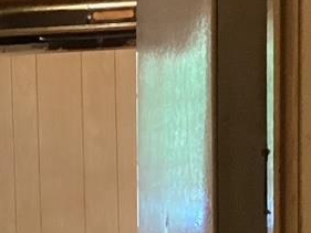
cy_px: 319
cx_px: -107
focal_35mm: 180
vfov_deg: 8.1
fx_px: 1618
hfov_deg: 10.7
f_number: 2.4
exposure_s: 1/30
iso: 500
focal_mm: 3.3
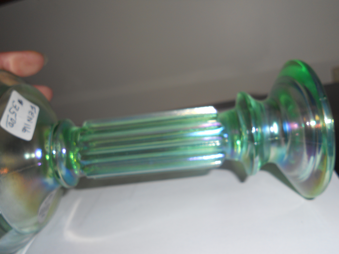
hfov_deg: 56.8
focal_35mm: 32
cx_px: 170
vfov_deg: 44.2
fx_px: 313
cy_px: 127
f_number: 8.8
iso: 80
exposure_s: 1/25
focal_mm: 5.8
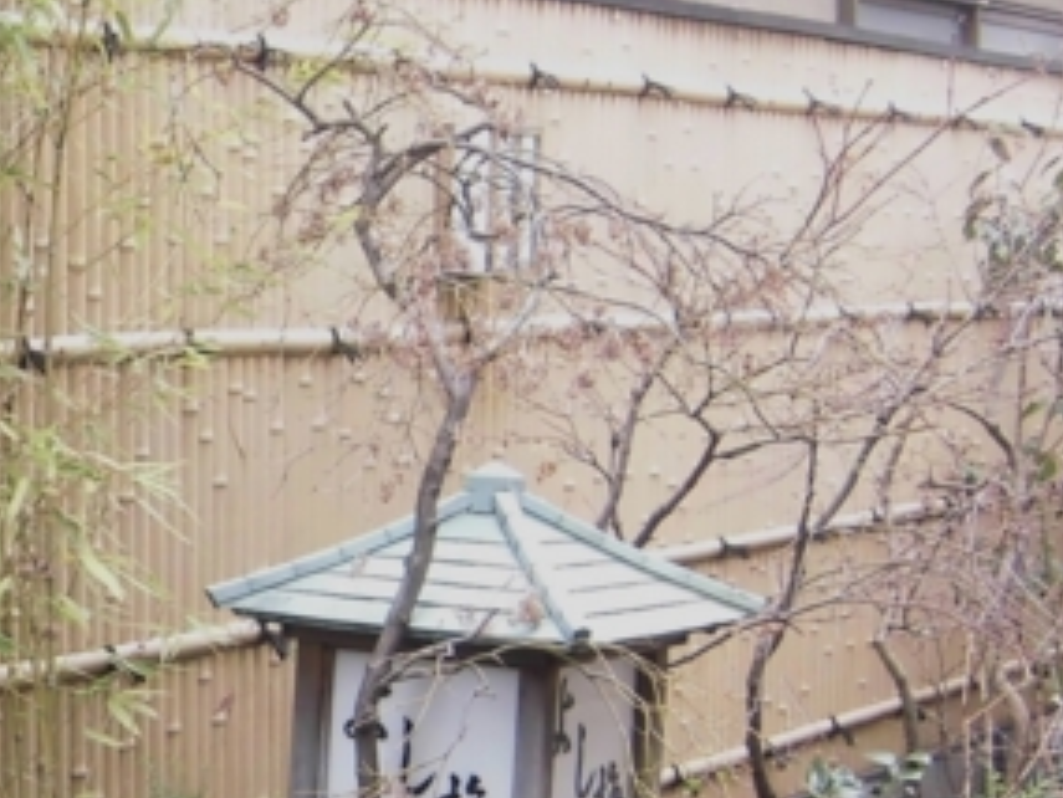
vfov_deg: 16.9
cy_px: 593
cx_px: -276
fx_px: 2673
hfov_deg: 20.7
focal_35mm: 87
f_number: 2.9
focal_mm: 5.5
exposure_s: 1/60
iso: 200
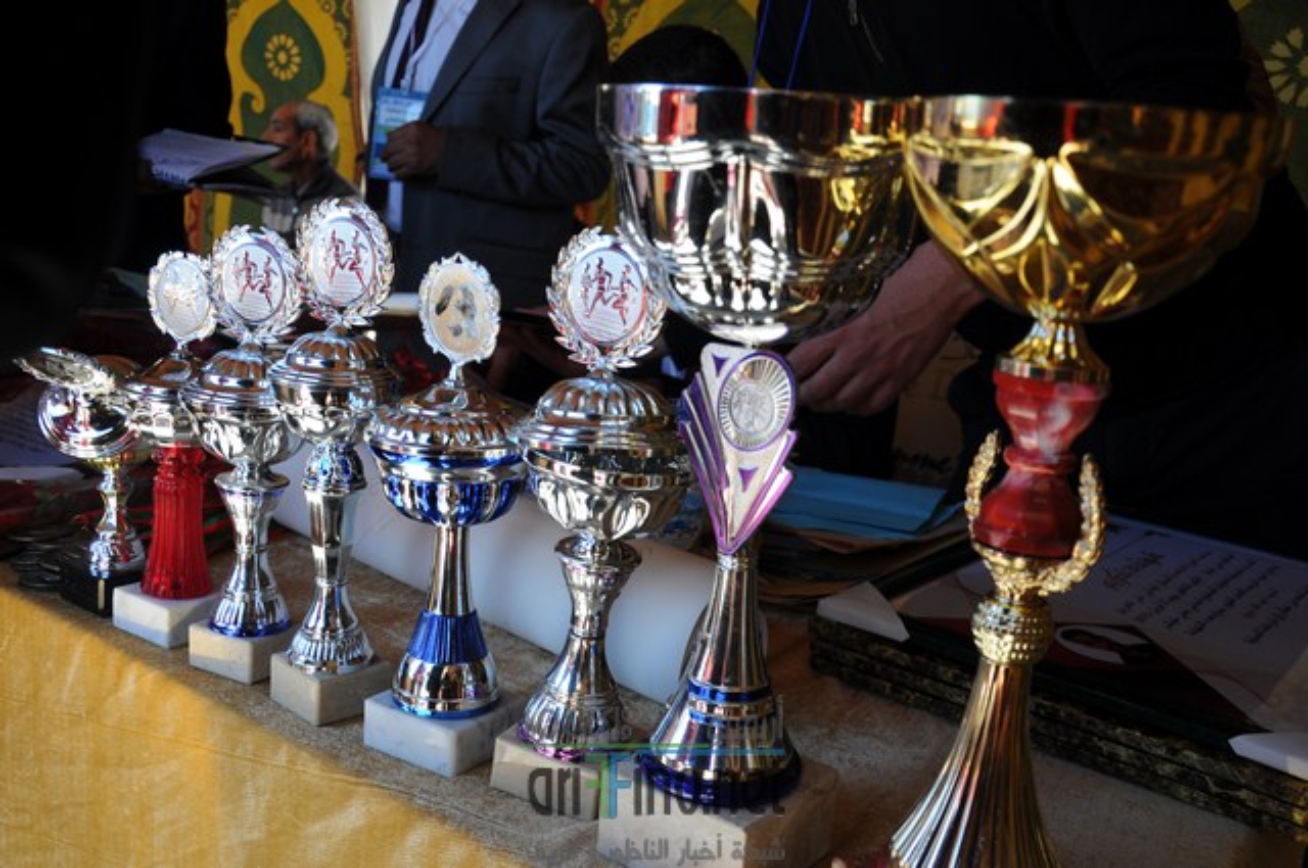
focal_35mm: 36
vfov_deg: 36.8
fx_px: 1306
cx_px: 654
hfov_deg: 53.2
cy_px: 434
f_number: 5
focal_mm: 24
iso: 200
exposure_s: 1/100
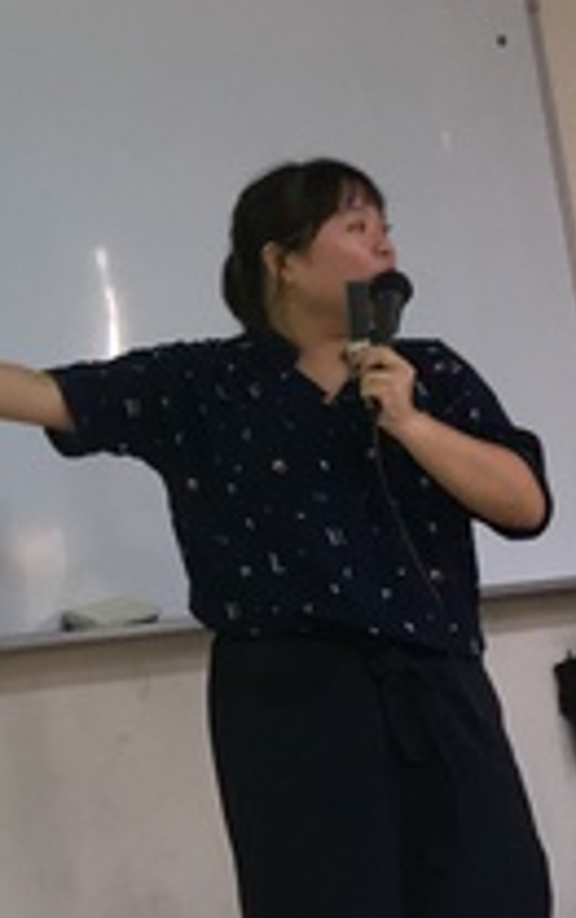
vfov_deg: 20.1
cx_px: -589
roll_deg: +5.5
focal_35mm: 103
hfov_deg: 11.4
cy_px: 292
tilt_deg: +8.7
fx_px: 2582
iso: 64
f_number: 2.2
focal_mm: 4.15
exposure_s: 1/30
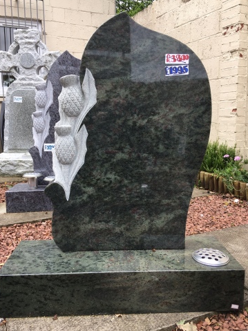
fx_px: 296
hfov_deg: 45.4
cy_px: 156
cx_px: 124
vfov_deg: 58.3
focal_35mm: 31
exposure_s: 1/190
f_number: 2.2
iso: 25
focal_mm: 4.15
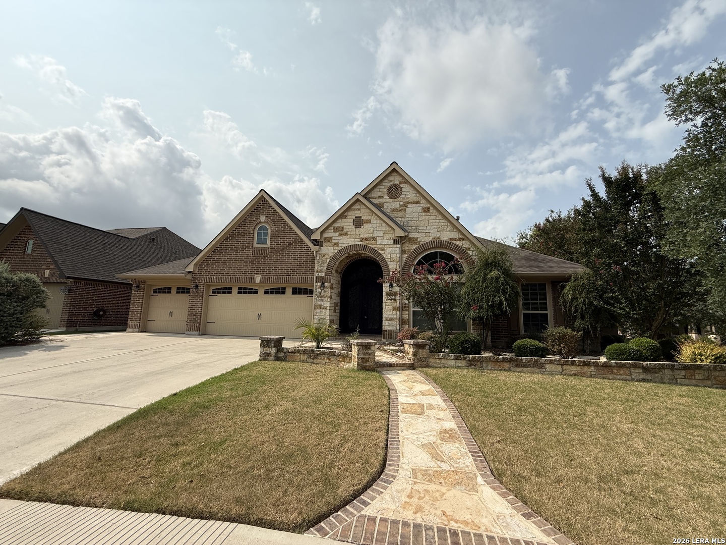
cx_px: 363
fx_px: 294
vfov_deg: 85.7
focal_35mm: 14
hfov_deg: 102.1
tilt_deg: +9.3
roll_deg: -1.6
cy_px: 272
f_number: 2.2
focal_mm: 2.22
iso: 50
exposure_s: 1/2841
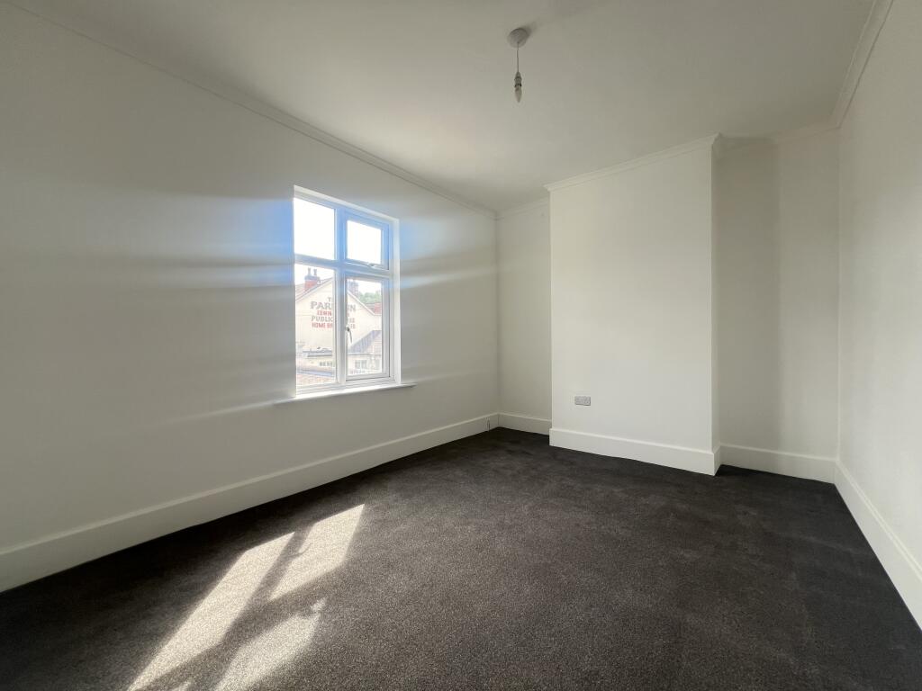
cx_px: 461
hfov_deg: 106.2
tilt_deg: -0.2
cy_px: 346
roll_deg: +1.2
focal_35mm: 13
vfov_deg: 89.9
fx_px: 346
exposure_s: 1/99
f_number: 1.8
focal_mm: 1.57
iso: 50
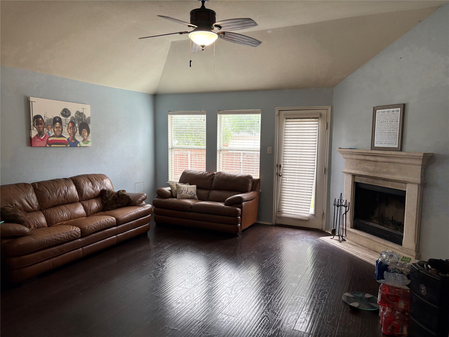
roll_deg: -0.2
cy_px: 168
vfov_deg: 53.1
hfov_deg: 67.3
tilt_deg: -5.8
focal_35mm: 26
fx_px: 337
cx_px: 224
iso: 80
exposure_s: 1/60
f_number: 1.6
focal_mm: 5.96
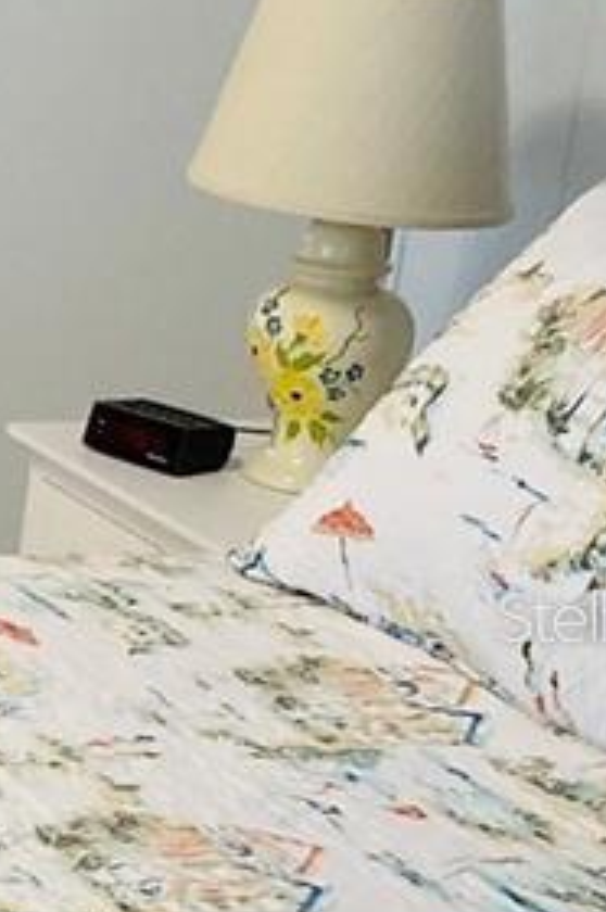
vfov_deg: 16.4
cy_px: 616
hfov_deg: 10.0
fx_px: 3164
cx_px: -661
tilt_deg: -17.2
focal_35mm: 125
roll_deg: -3.1
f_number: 1.8
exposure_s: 1/60
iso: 200
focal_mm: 3.99
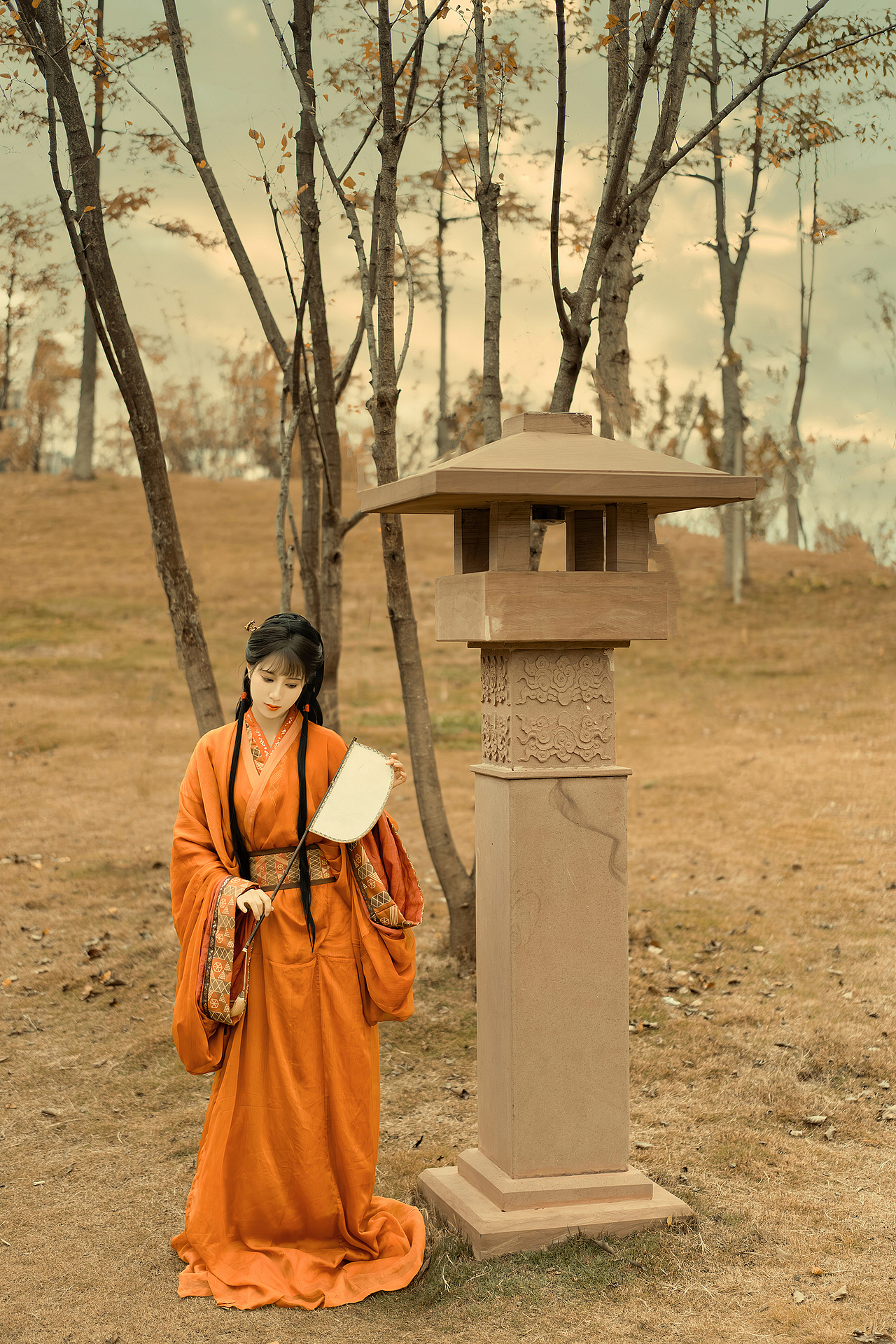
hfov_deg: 24.6
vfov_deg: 36.2
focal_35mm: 55
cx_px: 448
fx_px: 2053
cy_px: 672
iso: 400
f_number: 1.8
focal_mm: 55
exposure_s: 1/2000
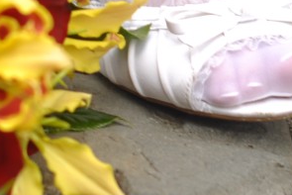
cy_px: 9
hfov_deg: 9.0
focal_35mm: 229
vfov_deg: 6.0
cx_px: 148
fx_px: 1858
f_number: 2.8
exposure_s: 1/50
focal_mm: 50
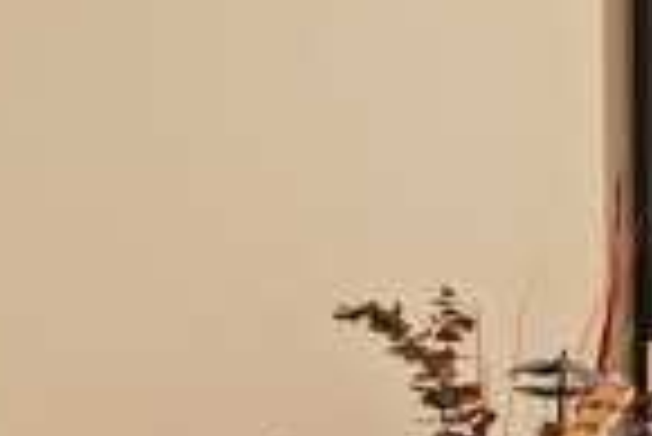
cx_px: 1232
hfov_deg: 18.9
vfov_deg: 17.1
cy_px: 501
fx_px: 1396
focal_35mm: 77
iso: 200
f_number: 8
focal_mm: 14
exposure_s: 1/5
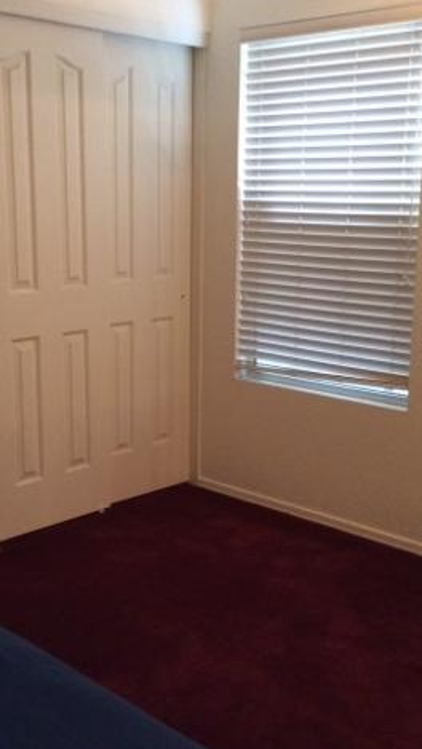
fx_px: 974
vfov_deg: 42.1
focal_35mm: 49
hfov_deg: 24.4
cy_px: 378
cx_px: 179
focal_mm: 3.3
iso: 200
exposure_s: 1/24
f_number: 2.4
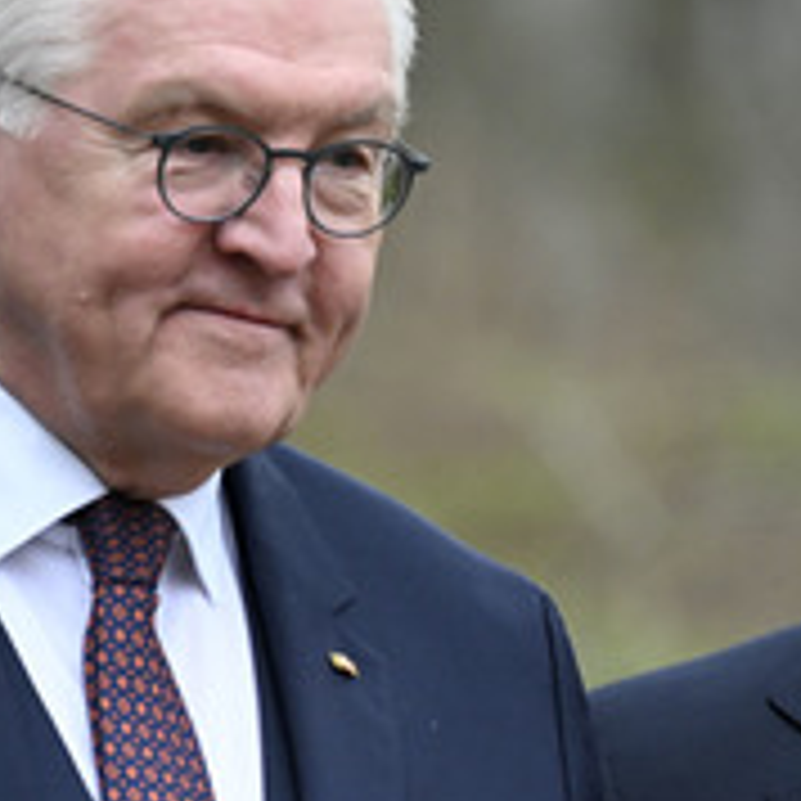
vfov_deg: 1.6
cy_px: 603
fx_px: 28091
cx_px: 808
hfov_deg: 1.6
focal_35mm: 1073
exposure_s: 1/400
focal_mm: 500
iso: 4000
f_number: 9
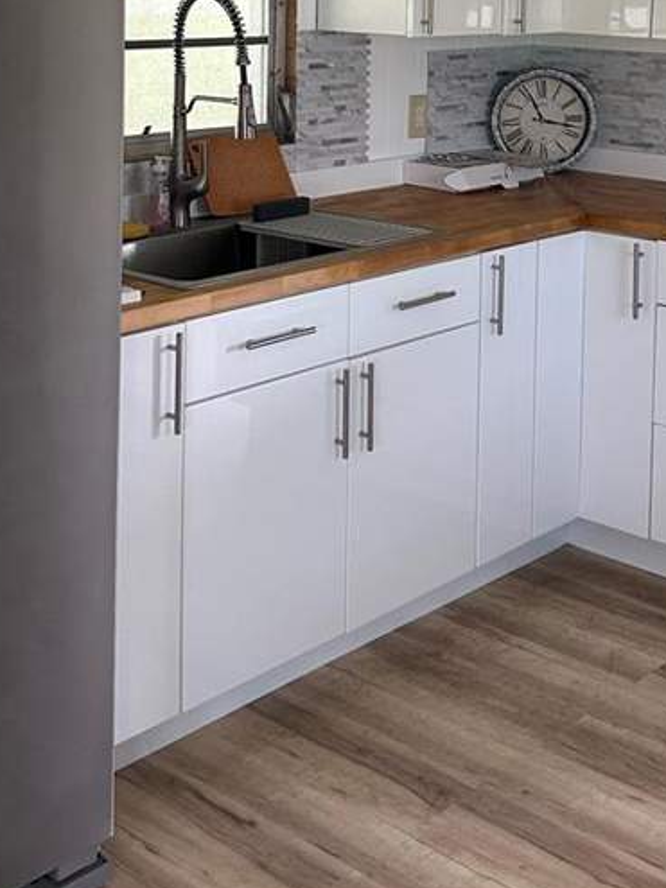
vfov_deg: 32.6
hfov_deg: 26.1
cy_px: 90
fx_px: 1437
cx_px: 375
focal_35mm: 56
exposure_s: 1/105
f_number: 1.5
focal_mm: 5.7
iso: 125
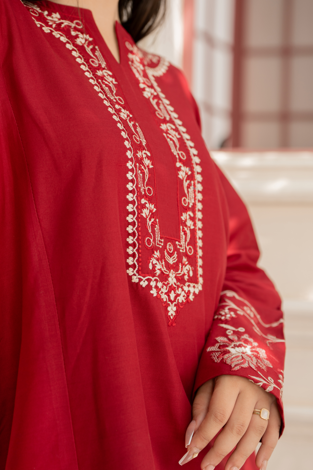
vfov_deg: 36.1
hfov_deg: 24.6
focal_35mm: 55
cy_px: 282
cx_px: 147
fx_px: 717
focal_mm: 45
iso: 100
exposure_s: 1/200
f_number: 2.8
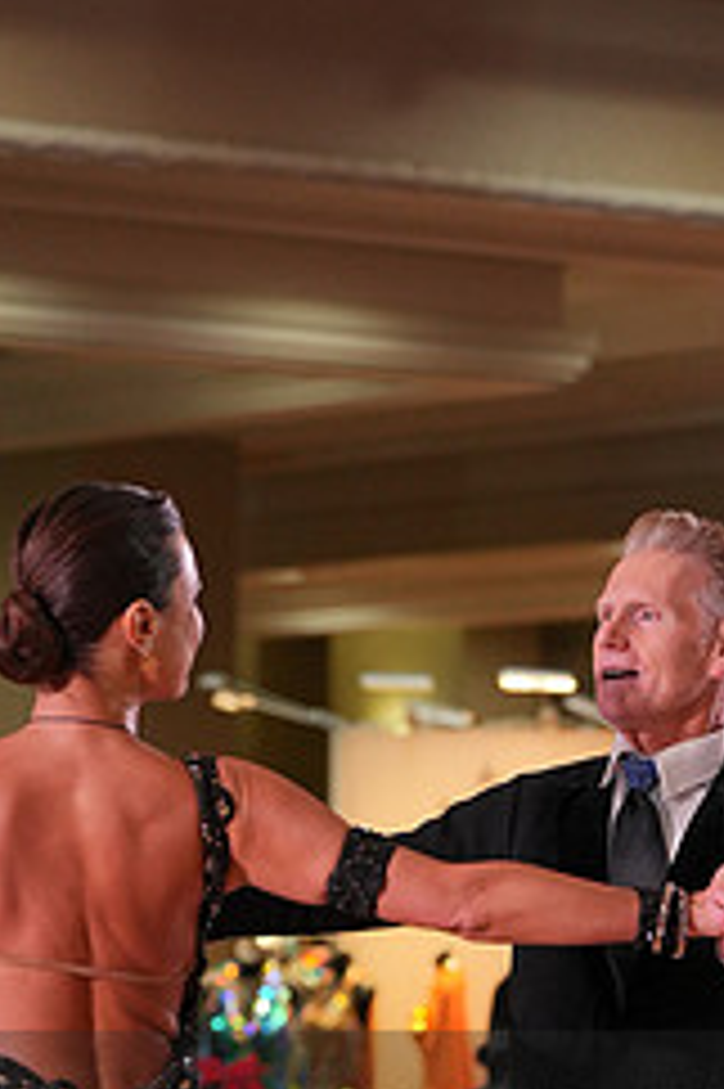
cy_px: 1184
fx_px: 7250
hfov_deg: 5.7
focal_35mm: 240
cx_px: 420
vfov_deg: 8.5
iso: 1600
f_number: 4
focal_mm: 100
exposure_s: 1/500
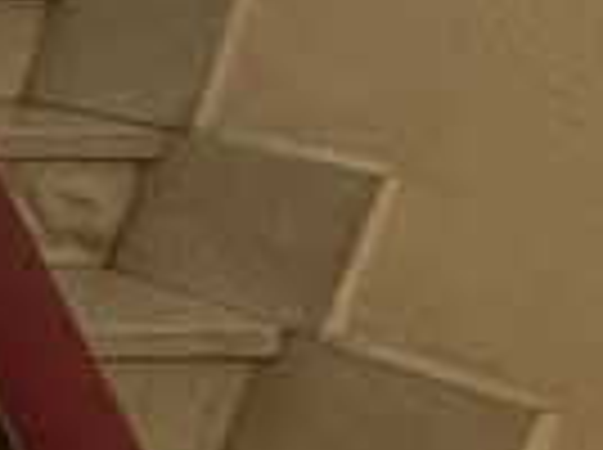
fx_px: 1861
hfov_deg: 12.3
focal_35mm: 107
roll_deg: -1.7
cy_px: 954
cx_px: -1035
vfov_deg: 12.0
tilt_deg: -29.4
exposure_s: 1/50
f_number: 2.2
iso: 250
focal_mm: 2.22
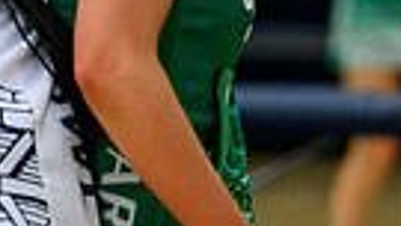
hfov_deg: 2.3
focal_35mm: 948
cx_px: 102
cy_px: -363
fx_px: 10082
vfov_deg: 1.3
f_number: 3.2
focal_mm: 155
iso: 4000
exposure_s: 1/1000
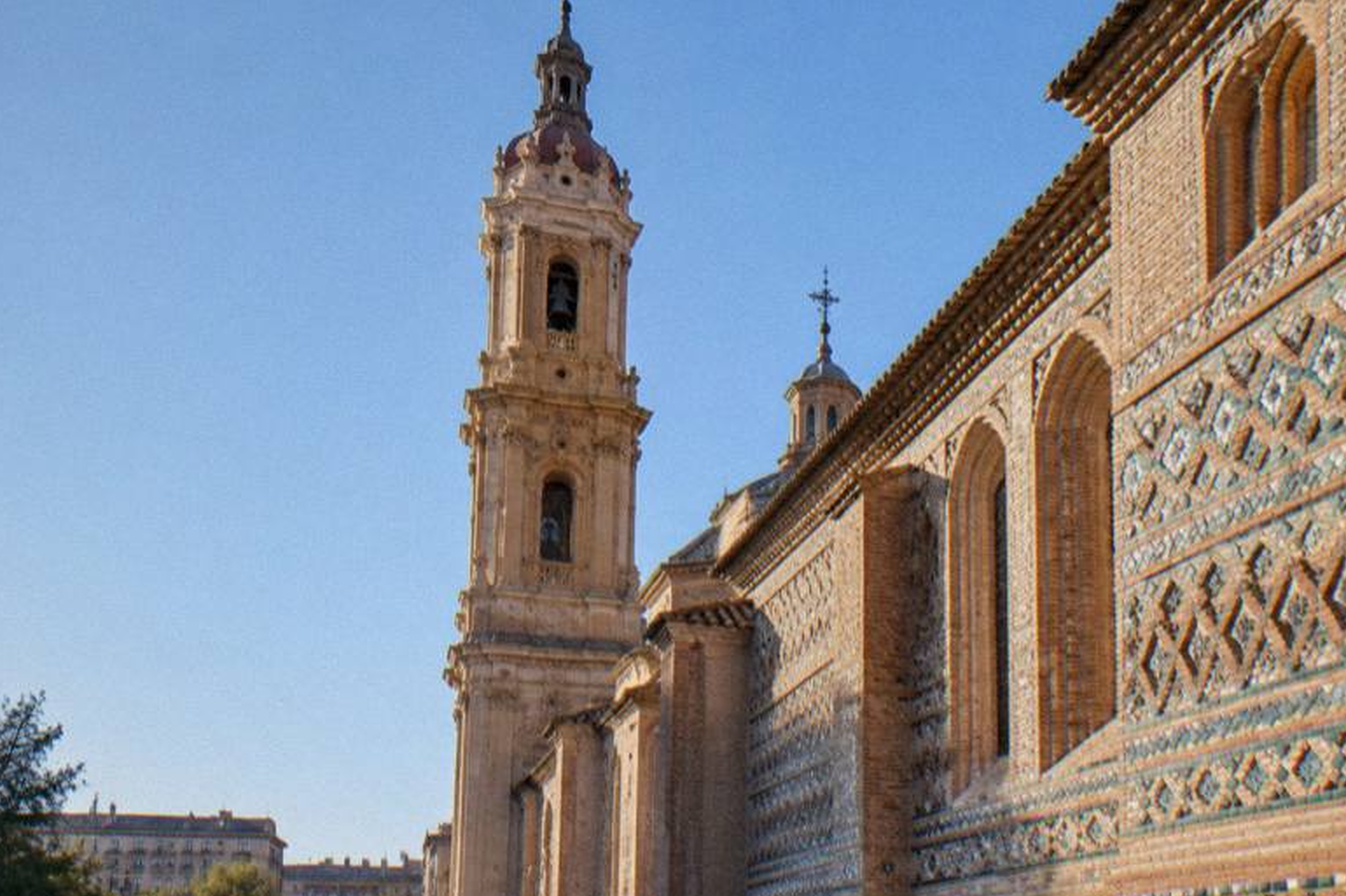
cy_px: 496
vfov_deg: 22.2
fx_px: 2280
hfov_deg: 32.7
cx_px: 864
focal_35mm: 61
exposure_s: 1/1000
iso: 320
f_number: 7.1
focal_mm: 47
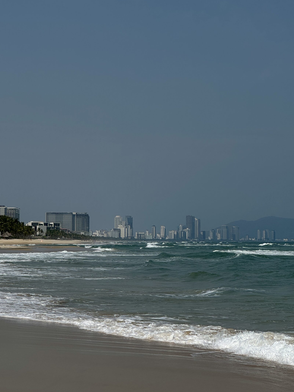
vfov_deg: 21.3
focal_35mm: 92
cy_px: 218
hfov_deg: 16.1
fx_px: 1042
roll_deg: -0.7
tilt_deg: +2.8
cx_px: 144
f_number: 2.8
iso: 32
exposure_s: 1/3125
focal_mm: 9
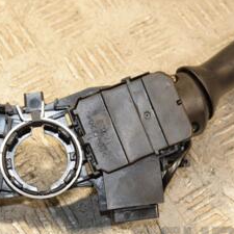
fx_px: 987
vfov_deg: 13.5
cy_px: 104
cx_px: 140
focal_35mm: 129
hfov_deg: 13.5
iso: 800
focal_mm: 38
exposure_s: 1/200
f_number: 5.6
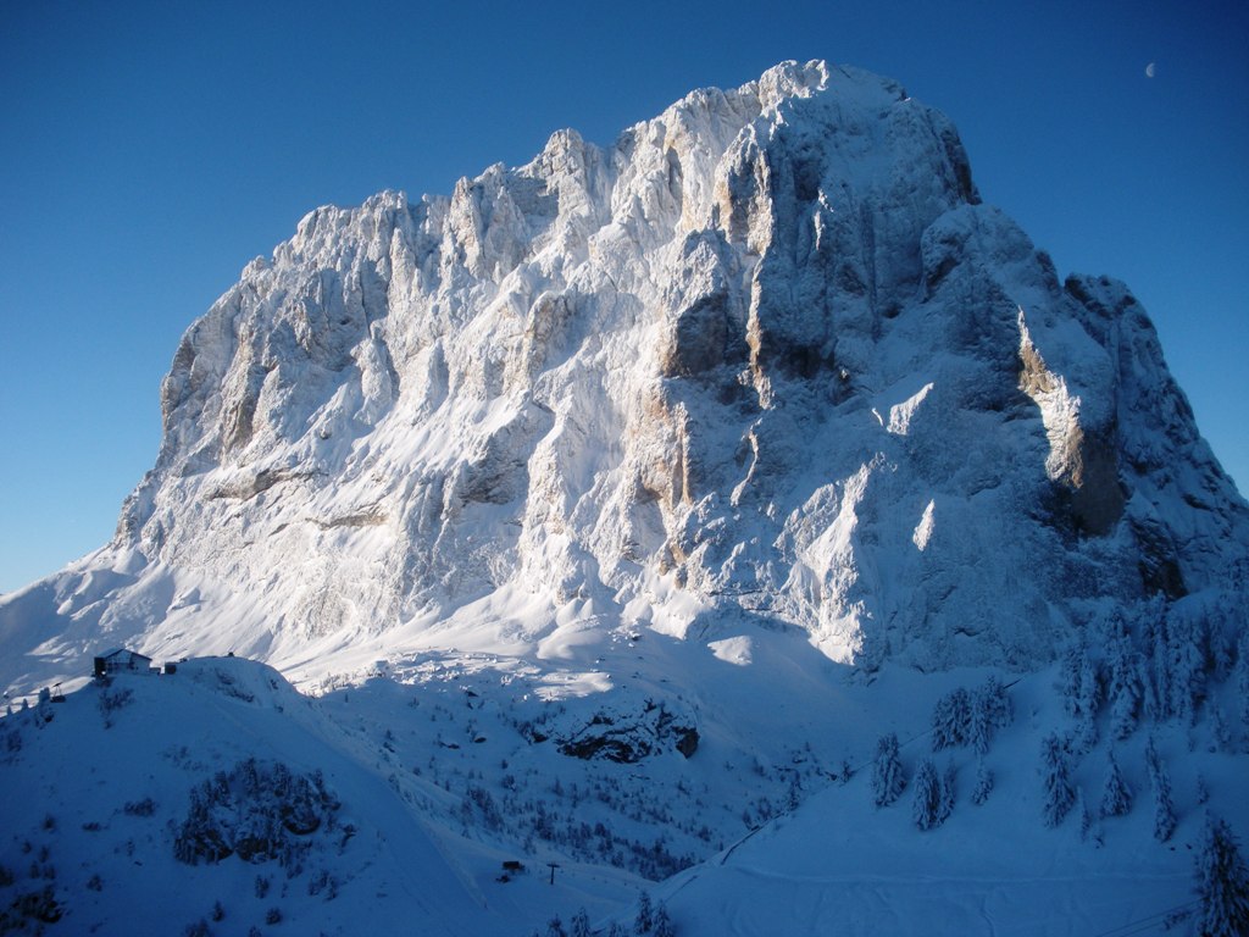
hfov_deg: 51.4
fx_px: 1299
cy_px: 468
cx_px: 624
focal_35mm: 36
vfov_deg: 39.7
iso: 64
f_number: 3.5
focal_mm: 6.3
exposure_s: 1/545
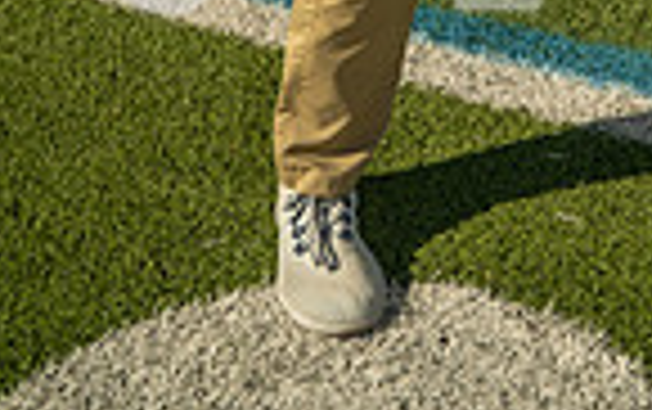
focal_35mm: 76
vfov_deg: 14.1
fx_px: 1352
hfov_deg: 26.0
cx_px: 616
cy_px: -442
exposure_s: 1/125
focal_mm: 24
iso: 100
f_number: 5.6
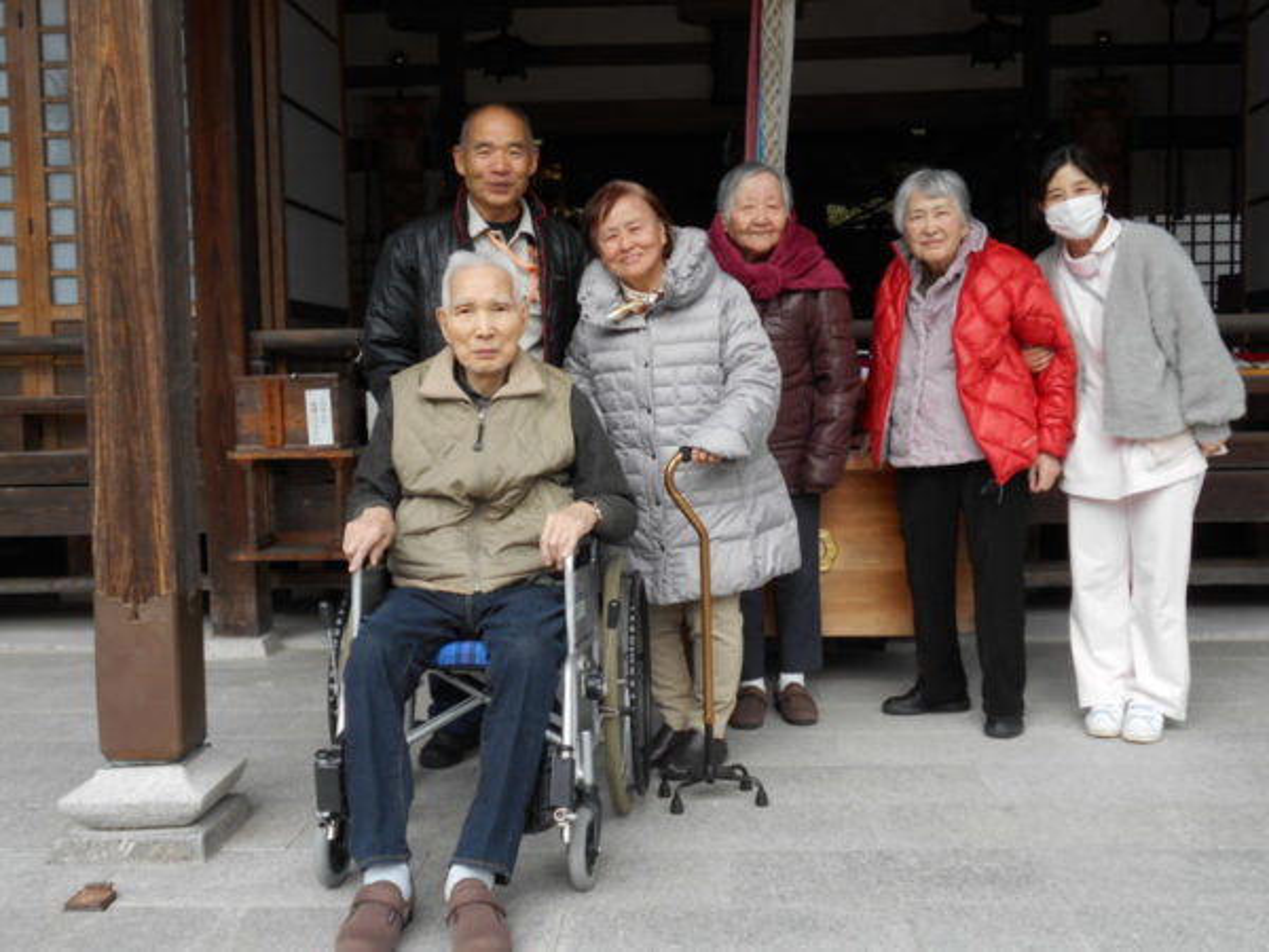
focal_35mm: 39
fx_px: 1430
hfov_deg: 47.9
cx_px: 634
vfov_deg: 36.8
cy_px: 476
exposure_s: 1/160
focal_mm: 6.7
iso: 80
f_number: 3.9
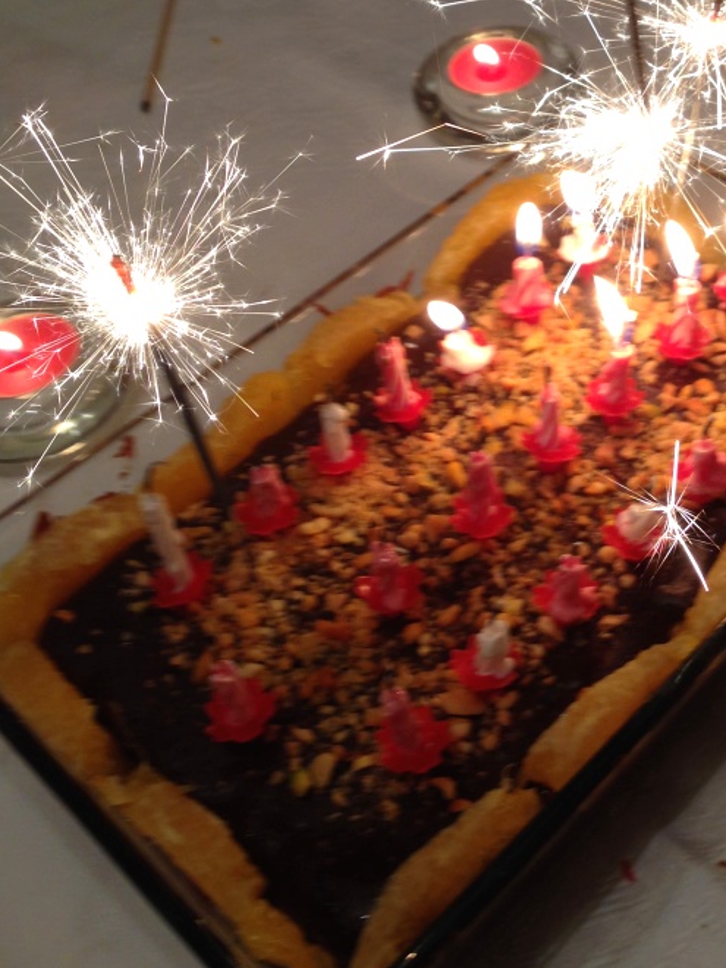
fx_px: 1566
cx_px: 587
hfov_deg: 25.6
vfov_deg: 33.6
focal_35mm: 56
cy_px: 232
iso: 50
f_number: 2.4
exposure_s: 1/20
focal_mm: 4.12
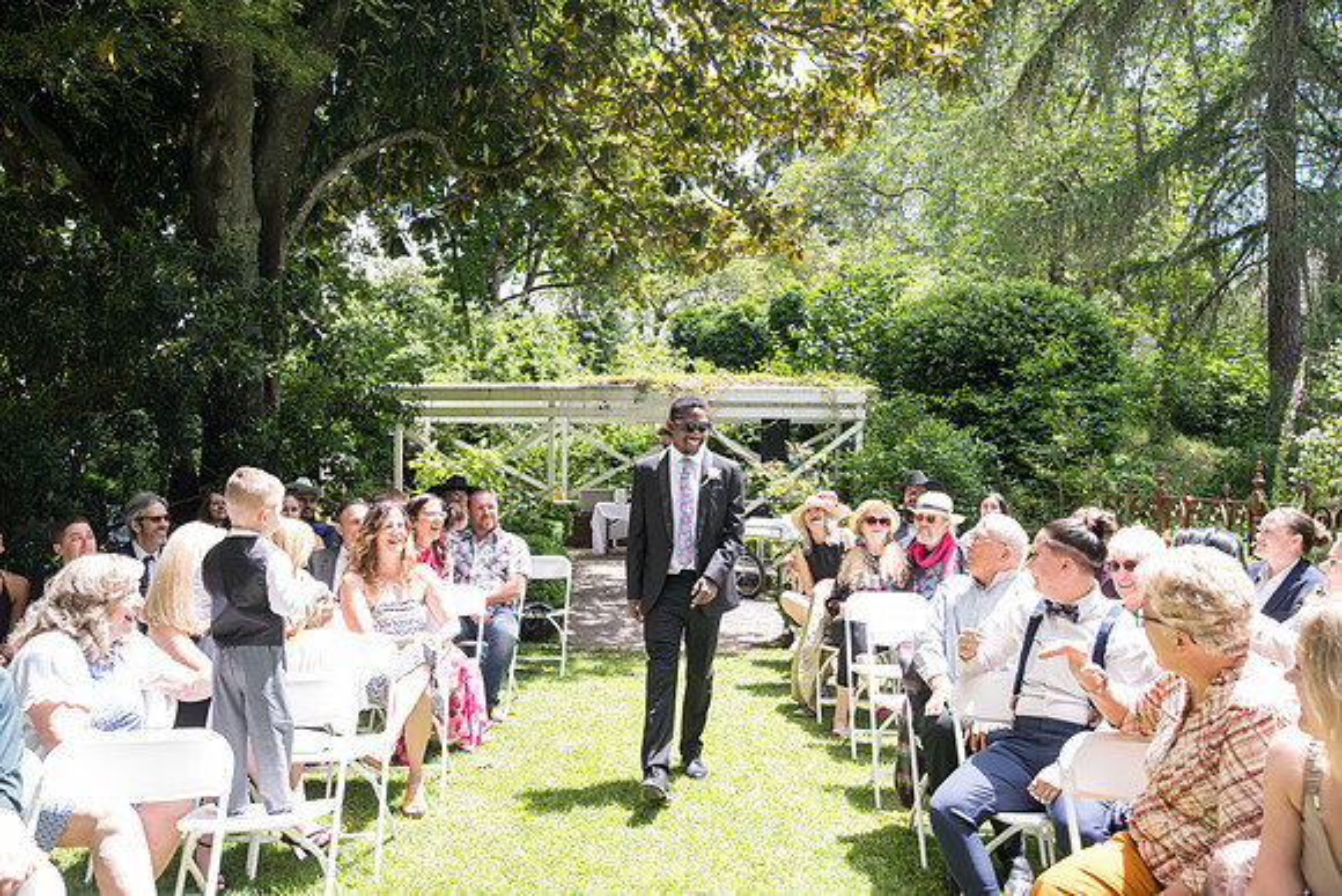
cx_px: 671
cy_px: 448
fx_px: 1193
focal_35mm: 32
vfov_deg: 41.1
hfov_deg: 58.7
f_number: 5.6
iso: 640
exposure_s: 1/400
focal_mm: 32
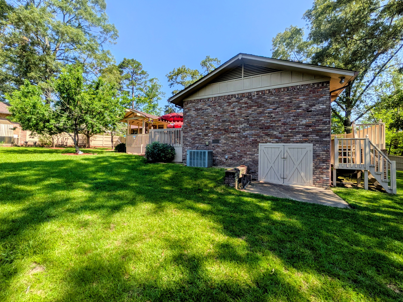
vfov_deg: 81.7
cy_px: 147
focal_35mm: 15
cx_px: 195
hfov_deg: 98.1
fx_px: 175
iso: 51
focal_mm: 1.85
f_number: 2.2
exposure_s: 1/883
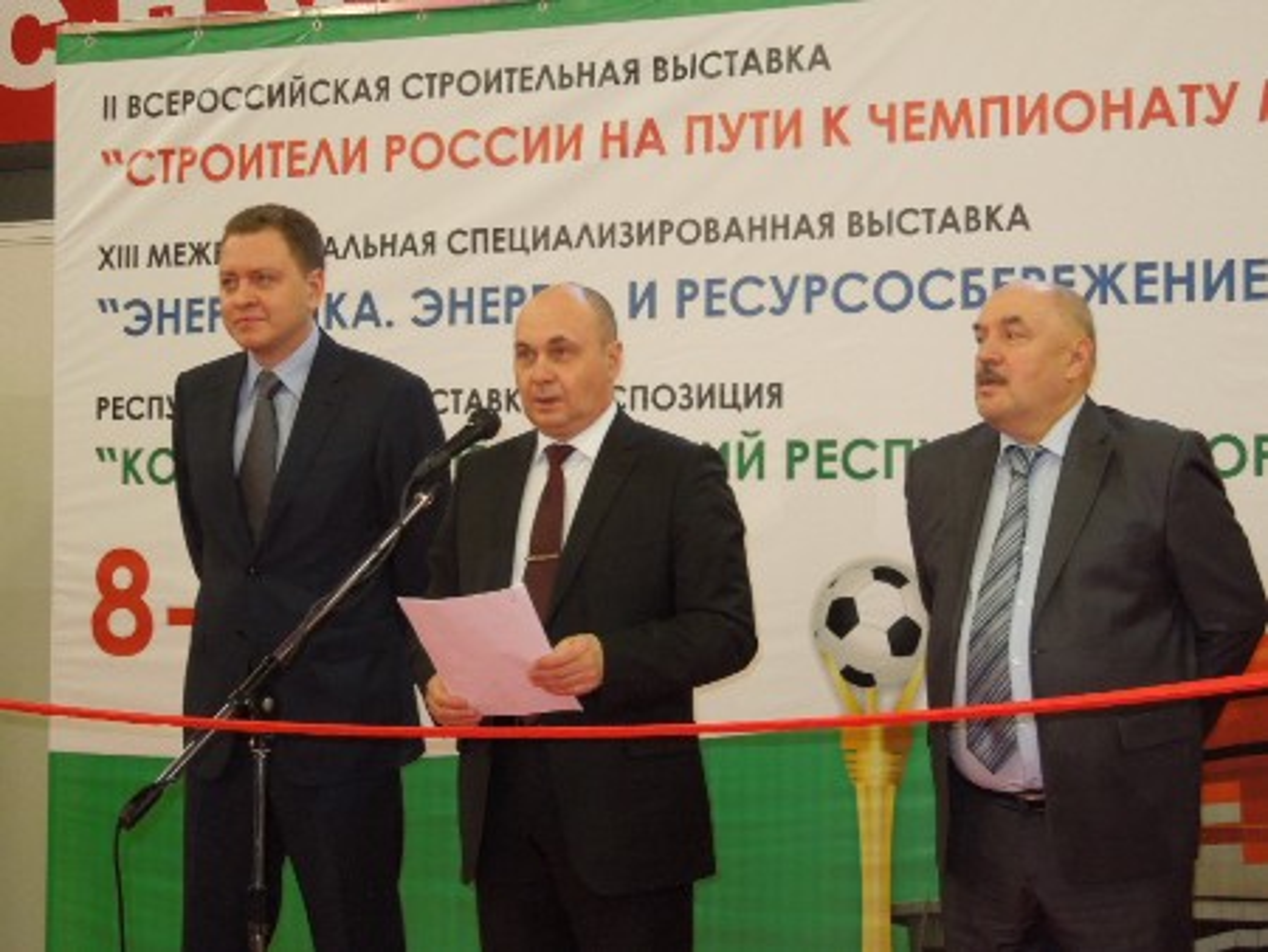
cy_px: 476
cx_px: 634
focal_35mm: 78
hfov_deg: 25.0
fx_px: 2859
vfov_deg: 18.9
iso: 800
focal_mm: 14.1
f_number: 4.5
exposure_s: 1/50
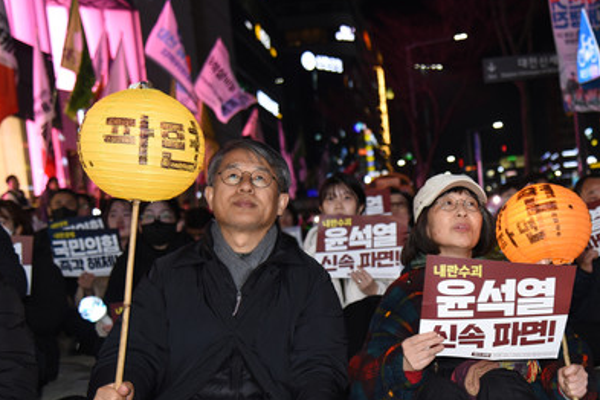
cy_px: 282
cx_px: 423
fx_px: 1017
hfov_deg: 32.5
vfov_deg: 22.1
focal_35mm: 61
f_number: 4
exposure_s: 1/125
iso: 1000
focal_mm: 40
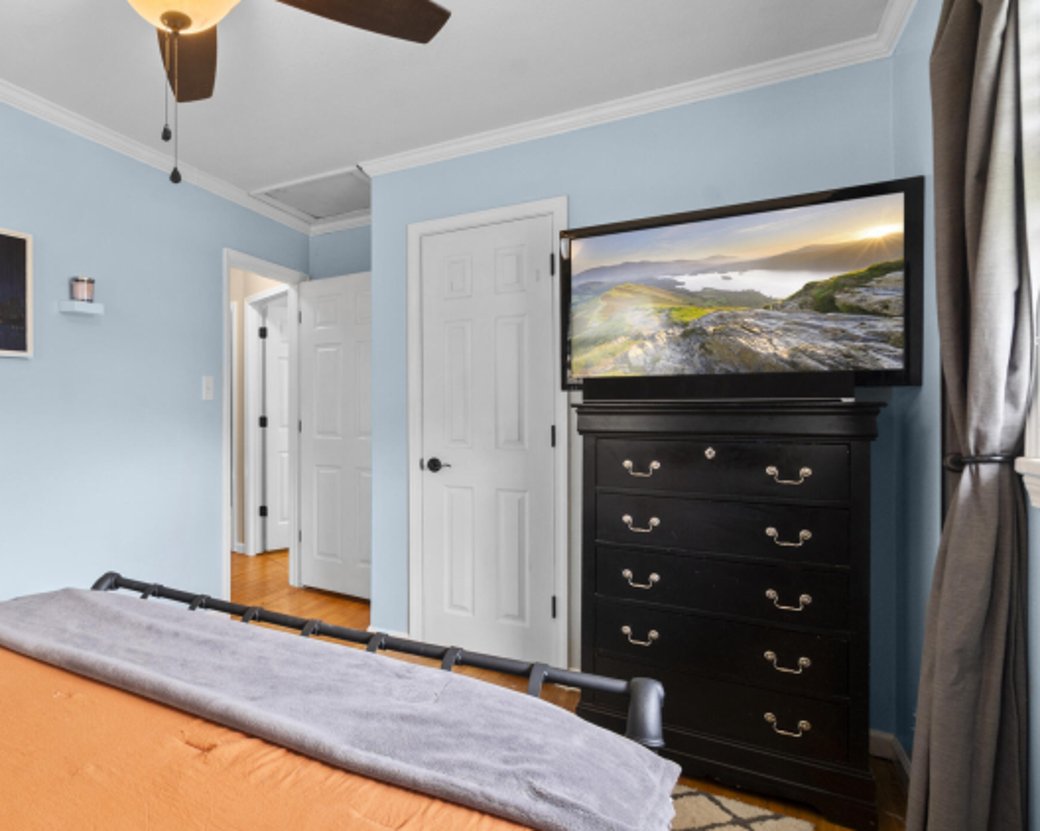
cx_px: 305
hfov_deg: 76.4
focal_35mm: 20
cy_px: 417
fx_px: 615
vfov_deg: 68.1
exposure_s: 1/1.25
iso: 400
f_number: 11
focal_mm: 10
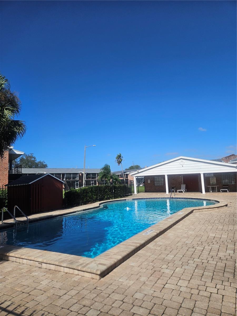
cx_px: 118
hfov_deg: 58.9
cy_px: 158
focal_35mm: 23
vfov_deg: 73.9
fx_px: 210
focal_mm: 5.4
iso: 25
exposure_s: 1/2993
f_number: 1.8
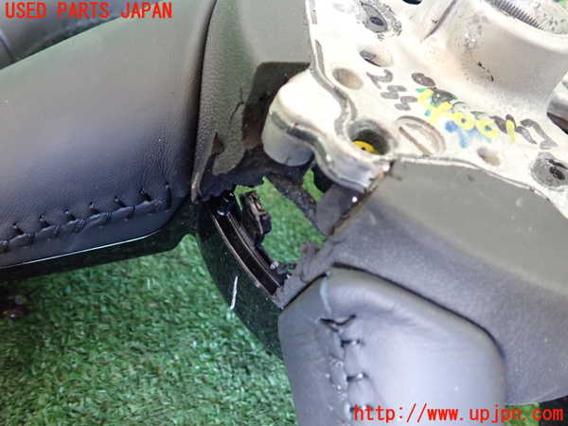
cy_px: 213
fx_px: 492
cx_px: 284
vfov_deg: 46.8
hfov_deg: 60.0
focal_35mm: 30
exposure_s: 1/30
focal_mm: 5.4
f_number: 2.3
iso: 800
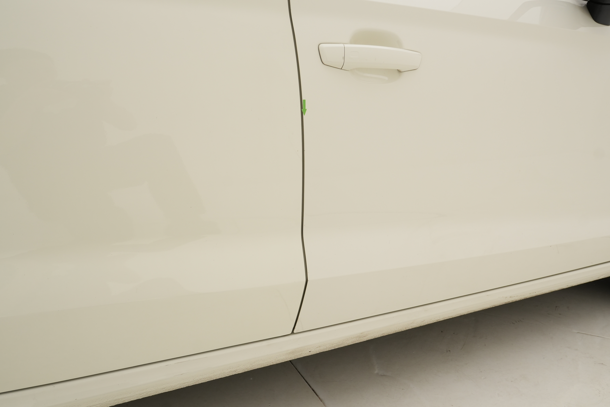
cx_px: 305
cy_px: 204
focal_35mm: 27
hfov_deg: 67.4
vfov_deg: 47.9
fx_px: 457
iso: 320
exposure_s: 1/80
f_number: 8
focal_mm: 18
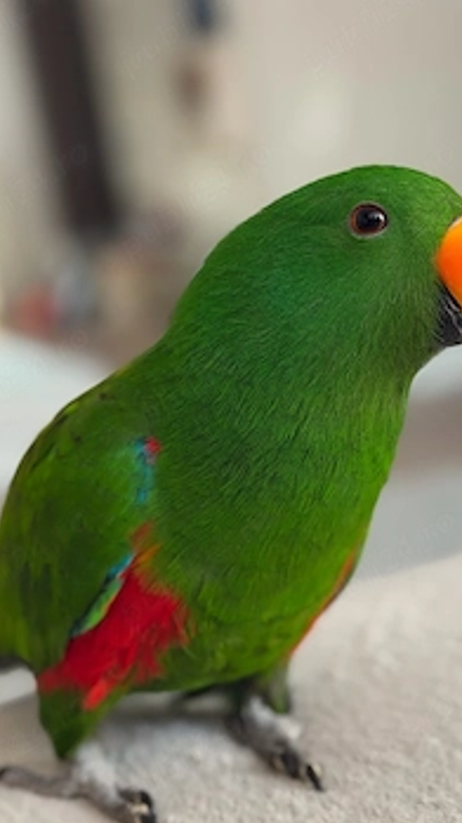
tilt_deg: -10.9
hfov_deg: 20.0
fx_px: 1308
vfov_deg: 34.9
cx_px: 243
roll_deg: +7.9
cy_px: 413
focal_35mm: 60
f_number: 1.78
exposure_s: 1/60
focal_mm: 6.76
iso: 200
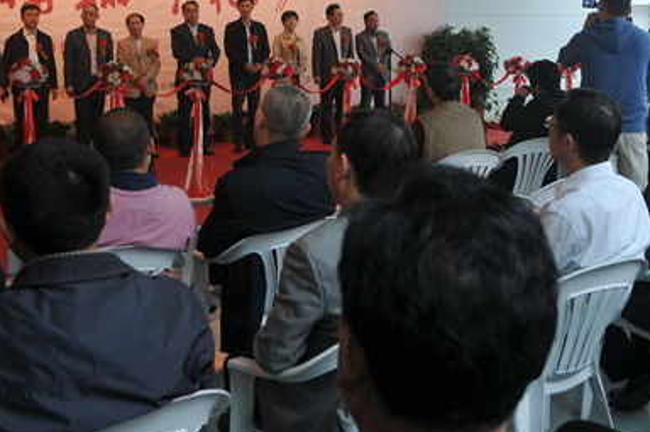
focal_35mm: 50
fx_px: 902
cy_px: 38
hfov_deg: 39.2
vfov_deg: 26.0
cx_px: 432
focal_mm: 16
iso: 200
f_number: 3.5
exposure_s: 1/25
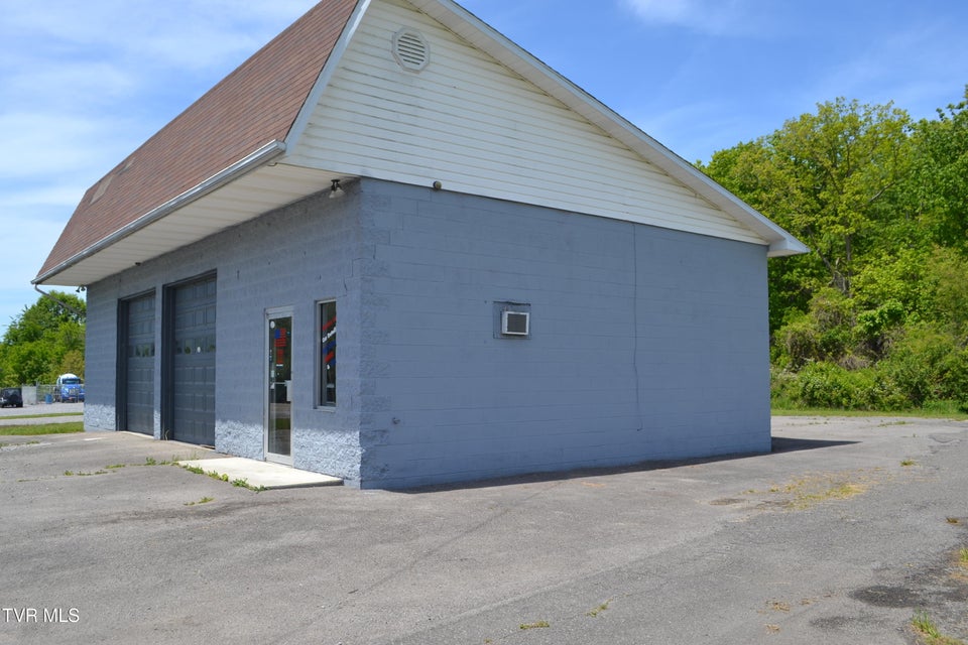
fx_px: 807
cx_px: 484
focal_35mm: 30
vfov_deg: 43.6
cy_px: 322
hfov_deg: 61.9
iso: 100
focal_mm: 20
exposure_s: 1/200
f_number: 7.1
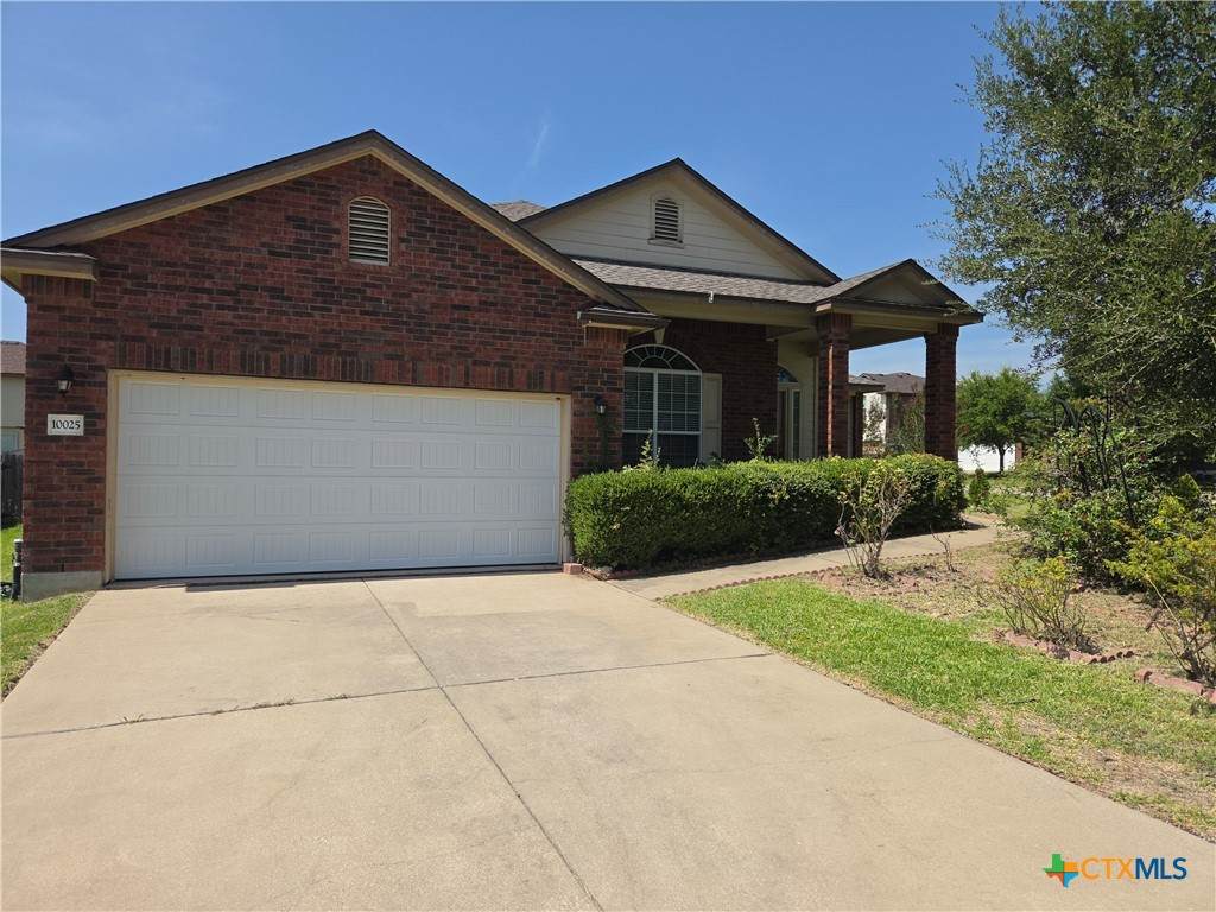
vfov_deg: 58.9
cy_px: 456
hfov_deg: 73.9
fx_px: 808
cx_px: 608
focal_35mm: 23
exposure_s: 1/1580
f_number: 1.8
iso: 25
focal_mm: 5.4
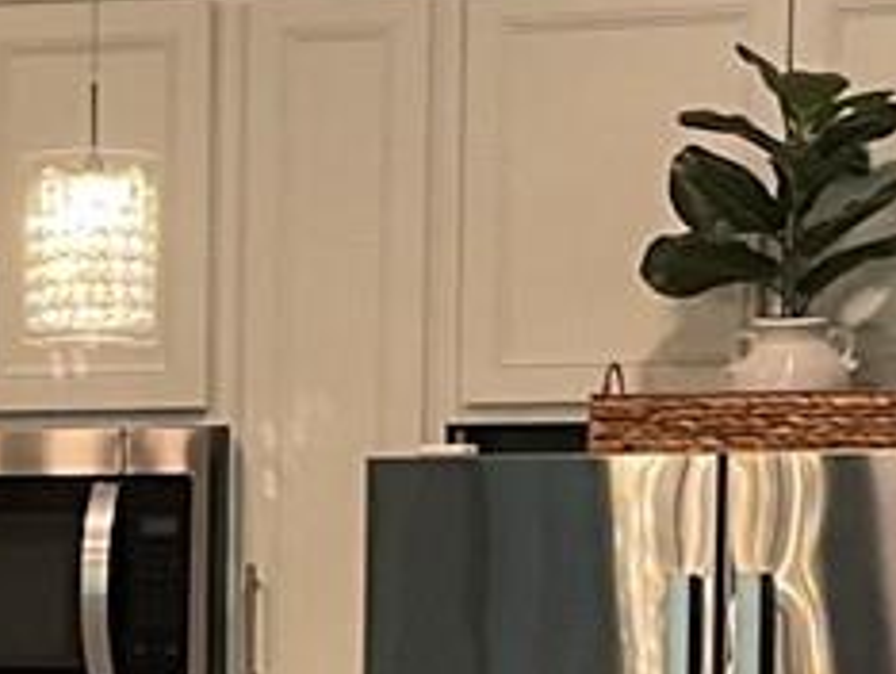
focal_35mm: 198
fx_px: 5130
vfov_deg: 7.4
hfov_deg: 9.8
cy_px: 961
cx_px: -295
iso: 64
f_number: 1.8
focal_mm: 3
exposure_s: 1/60
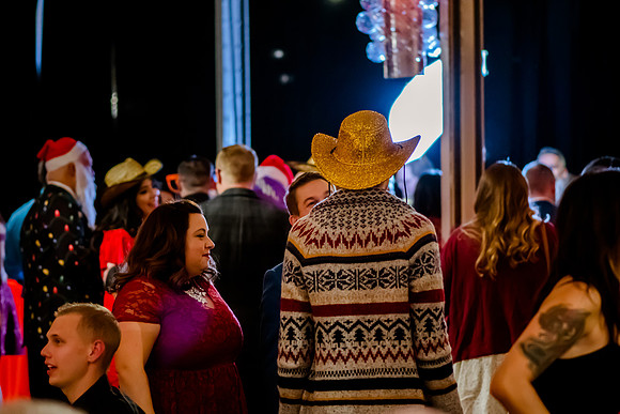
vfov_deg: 8.5
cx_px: 306
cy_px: 207
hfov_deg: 12.7
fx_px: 2784
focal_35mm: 162
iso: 4000
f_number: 2.8
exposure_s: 1/100
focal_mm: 105
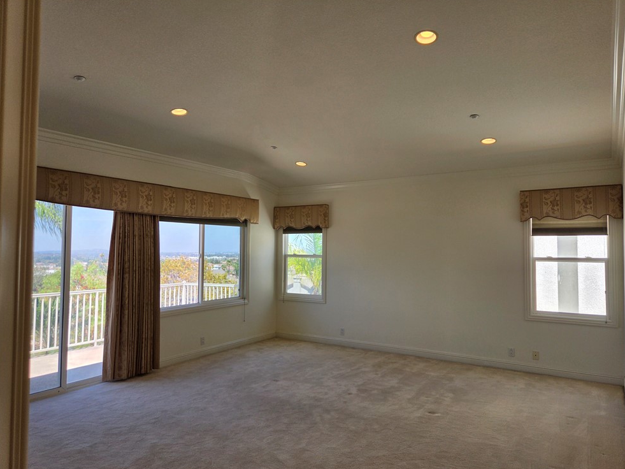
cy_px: 240
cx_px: 324
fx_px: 433
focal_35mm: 24
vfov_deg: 56.8
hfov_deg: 71.6
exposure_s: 1/176
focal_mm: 5.4
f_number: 1.8
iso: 25
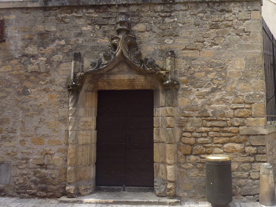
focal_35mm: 35
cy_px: 84
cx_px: 172
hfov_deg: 52.1
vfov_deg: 40.5
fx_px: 279
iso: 160
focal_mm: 4.1
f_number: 3.5
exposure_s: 1/200
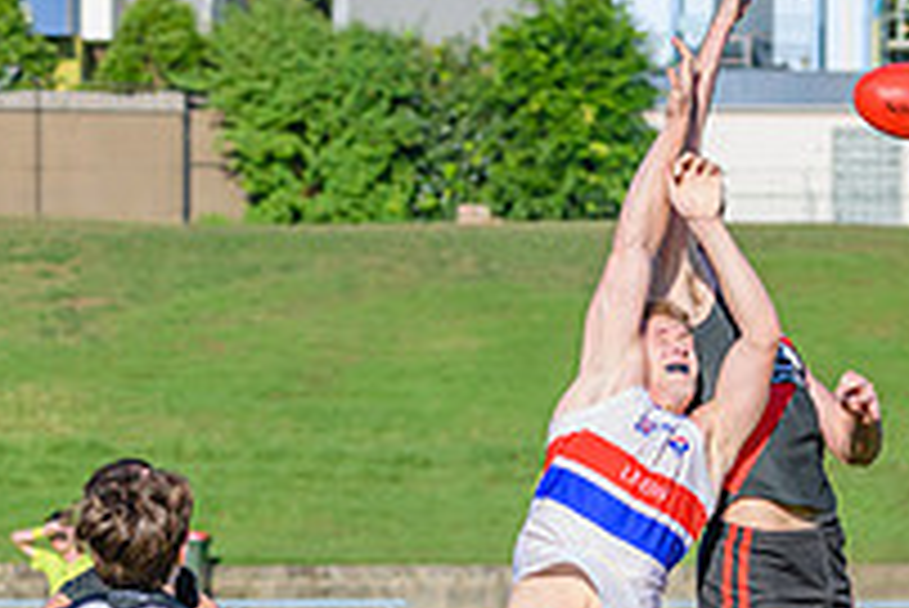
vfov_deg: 2.9
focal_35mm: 472
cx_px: 1045
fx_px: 11926
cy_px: 602
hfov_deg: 4.4
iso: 800
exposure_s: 1/2000
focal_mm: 150
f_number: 8
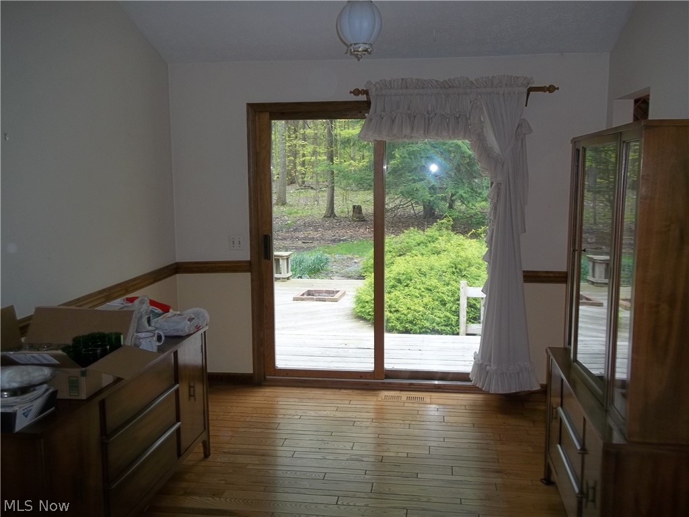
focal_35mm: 32
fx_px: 637
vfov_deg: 44.2
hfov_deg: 56.8
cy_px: 258
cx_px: 344
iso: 80
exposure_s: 1/50
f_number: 2.9
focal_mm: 5.7
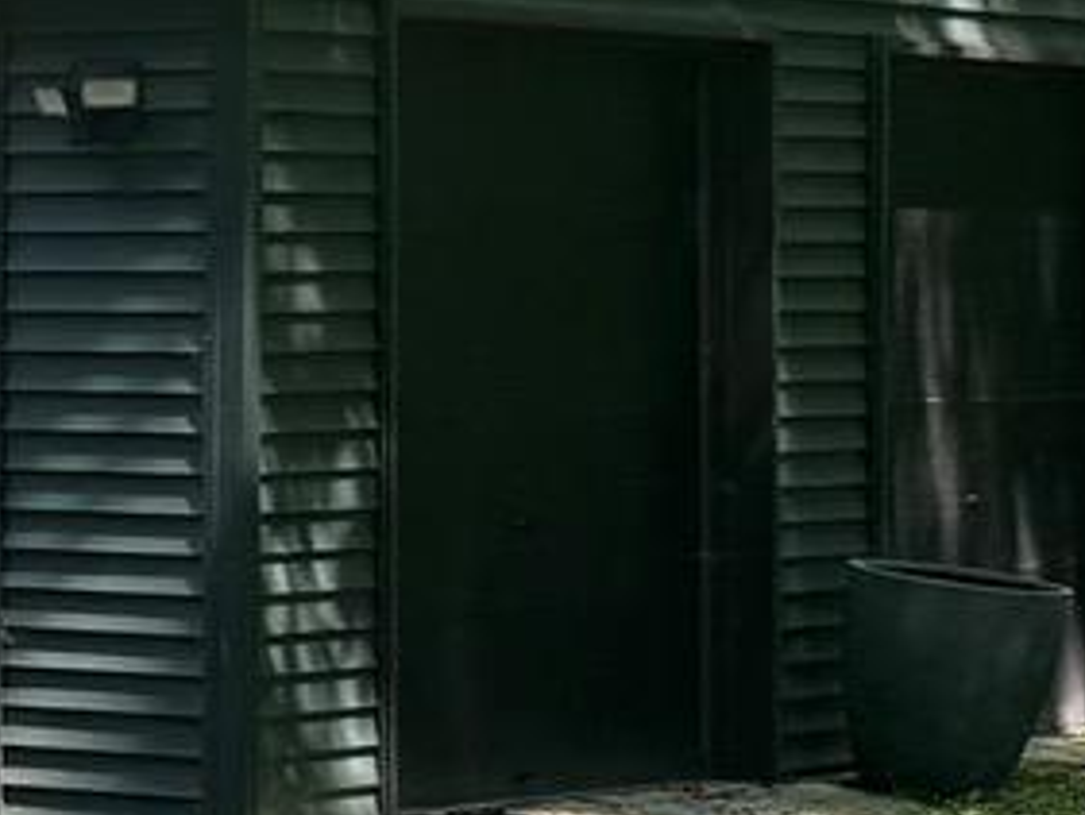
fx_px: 5488
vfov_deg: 8.5
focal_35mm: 175
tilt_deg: +0.0
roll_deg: +0.1
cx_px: -2626
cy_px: 278
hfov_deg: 8.5
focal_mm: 6.76
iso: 80
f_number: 1.78
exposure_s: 1/470
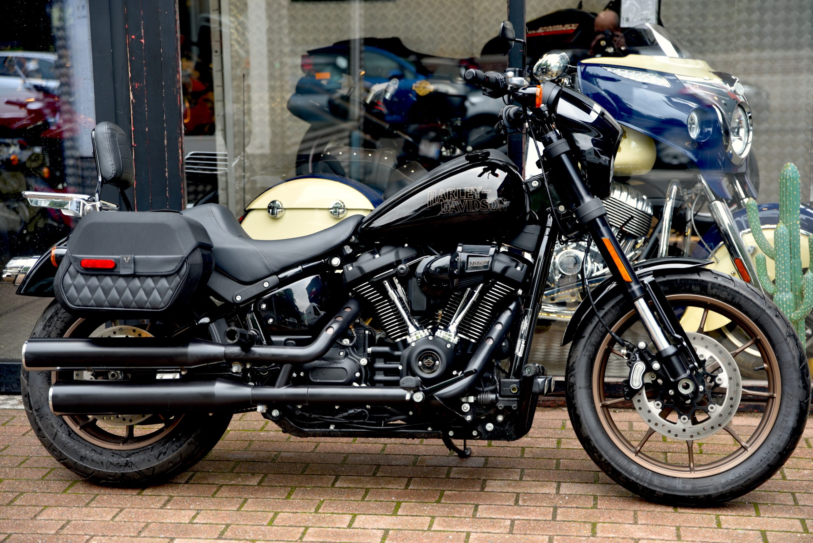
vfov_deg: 20.6
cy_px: 272
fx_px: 1491
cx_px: 406
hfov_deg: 30.5
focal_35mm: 66
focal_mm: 66
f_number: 2.8
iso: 100
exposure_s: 1/60
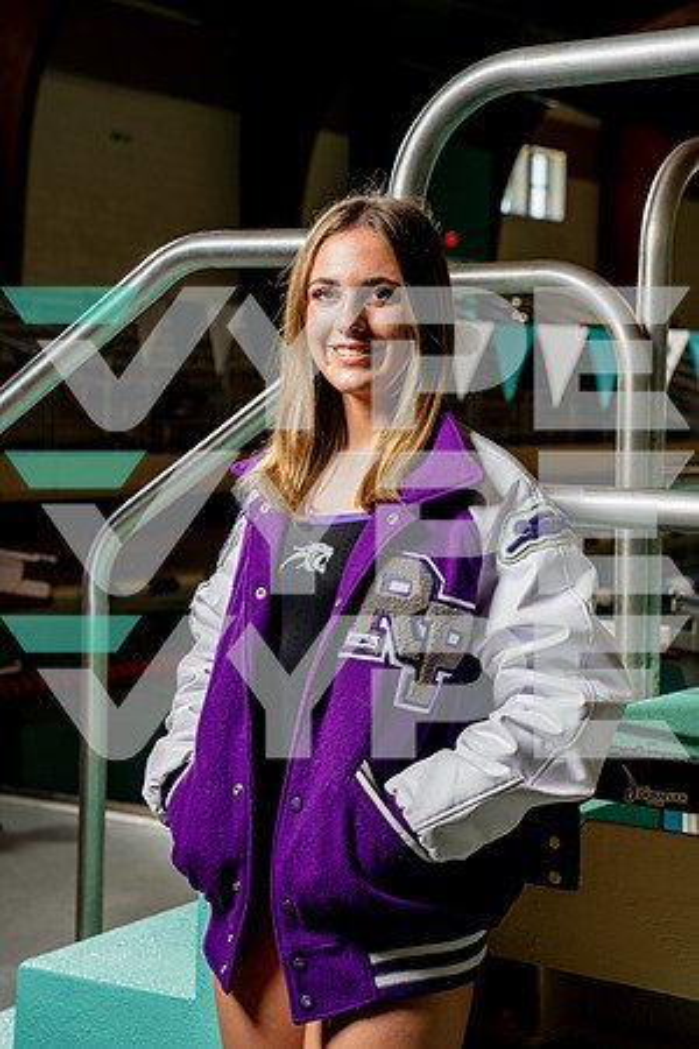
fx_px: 2039
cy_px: 524
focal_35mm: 70
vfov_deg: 28.8
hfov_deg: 19.5
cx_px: 350
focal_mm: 70
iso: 640
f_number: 6.3
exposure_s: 1/250
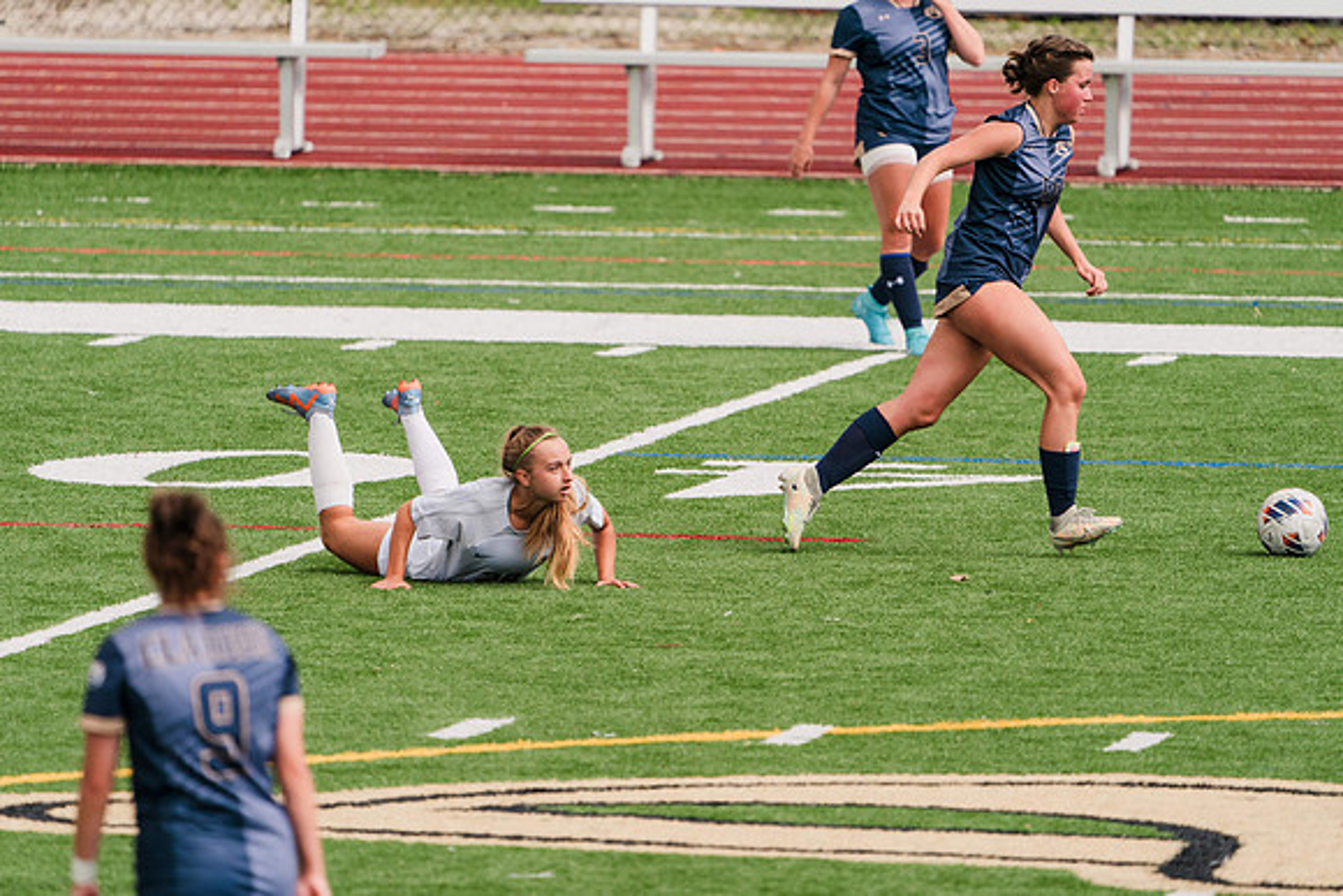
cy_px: 448
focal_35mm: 600
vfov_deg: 2.3
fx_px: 22388
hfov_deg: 3.4
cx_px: 672
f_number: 6.3
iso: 640
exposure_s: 1/1600
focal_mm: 600
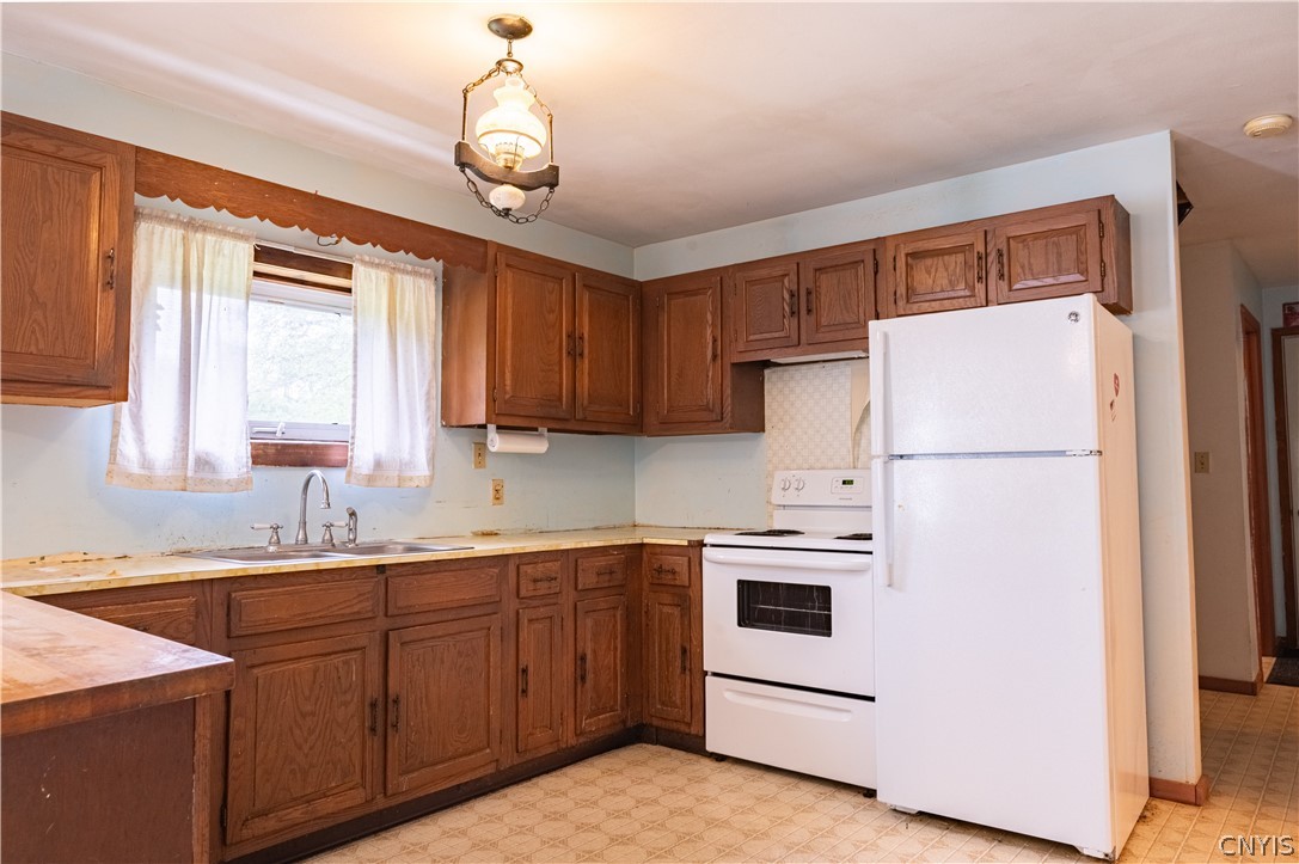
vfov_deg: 53.1
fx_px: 865
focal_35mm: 24
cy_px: 432
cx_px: 650
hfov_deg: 73.8
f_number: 9
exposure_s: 1/500
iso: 1250
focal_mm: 24
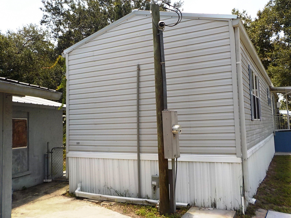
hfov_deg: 58.3
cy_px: 110
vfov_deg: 45.4
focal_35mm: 31
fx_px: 261
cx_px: 143
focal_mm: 4.1
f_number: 3.3
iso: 125
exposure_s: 1/500
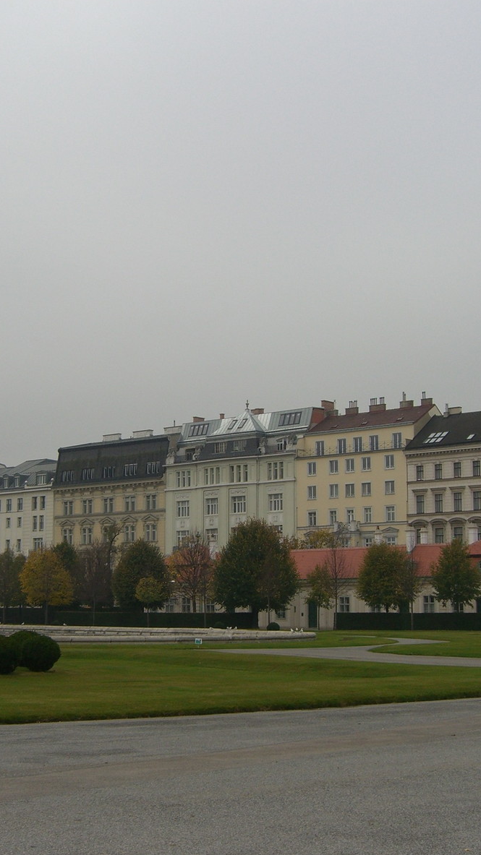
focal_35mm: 56
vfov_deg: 37.2
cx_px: 168
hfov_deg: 21.4
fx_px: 1270
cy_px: 429
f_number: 4
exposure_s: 1/320
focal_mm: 7.9
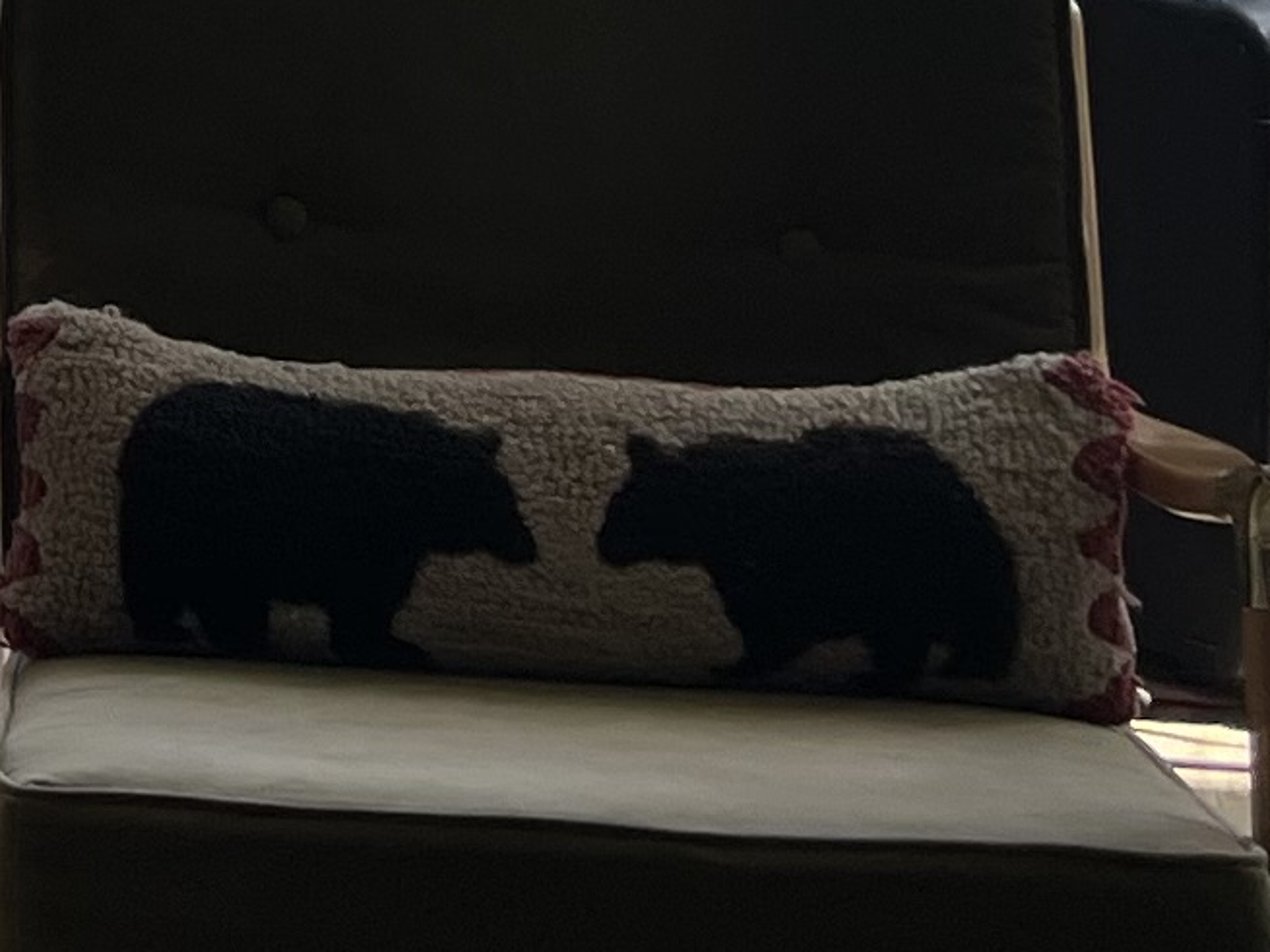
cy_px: -1280
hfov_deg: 11.5
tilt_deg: -0.1
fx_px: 5869
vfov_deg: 8.5
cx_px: -966
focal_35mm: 160
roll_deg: +0.4
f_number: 1.6
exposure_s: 1/333
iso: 50
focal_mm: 5.1
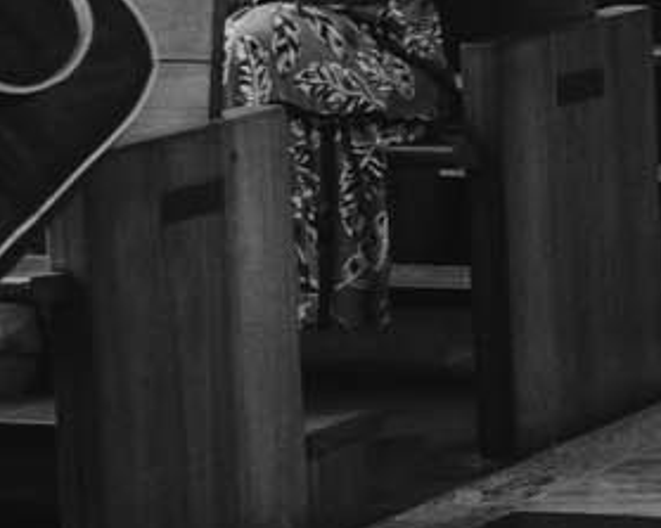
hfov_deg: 6.4
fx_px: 5710
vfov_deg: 5.3
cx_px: 1495
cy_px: -17
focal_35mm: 292
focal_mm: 35
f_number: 4
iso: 800
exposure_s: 1/250
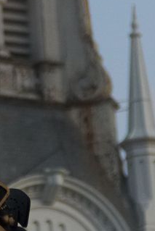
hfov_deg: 2.2
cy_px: 84
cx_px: -41
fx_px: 4096
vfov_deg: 3.2
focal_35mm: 635
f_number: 6.7
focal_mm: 150
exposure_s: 1/1000
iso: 800
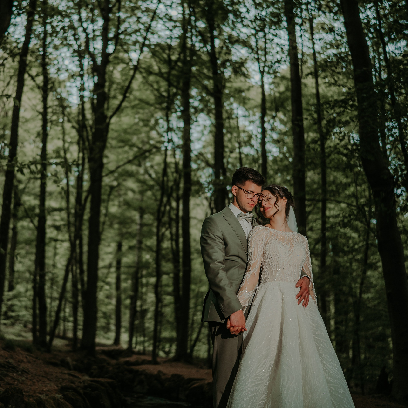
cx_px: 122
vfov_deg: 37.6
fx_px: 600
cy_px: 205
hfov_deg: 37.0
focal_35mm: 45
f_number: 1.4
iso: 320
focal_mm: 35
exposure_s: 1/400
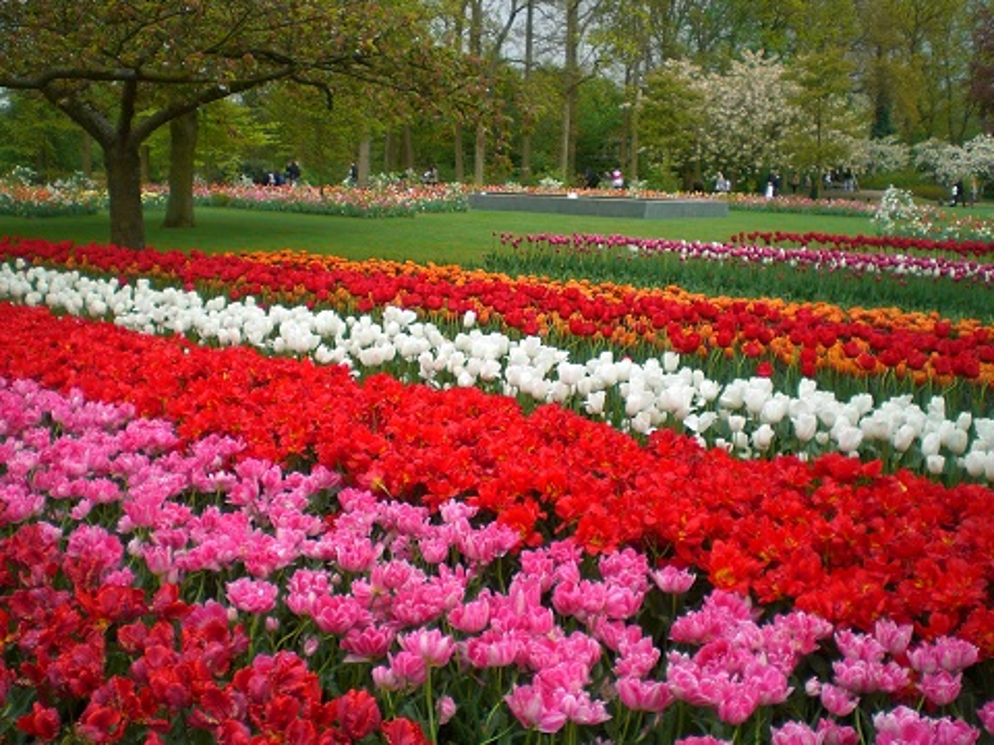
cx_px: 497
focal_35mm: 38
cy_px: 372
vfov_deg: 37.7
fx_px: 1091
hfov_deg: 49.0
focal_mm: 6.3
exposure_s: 1/125
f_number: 3.1
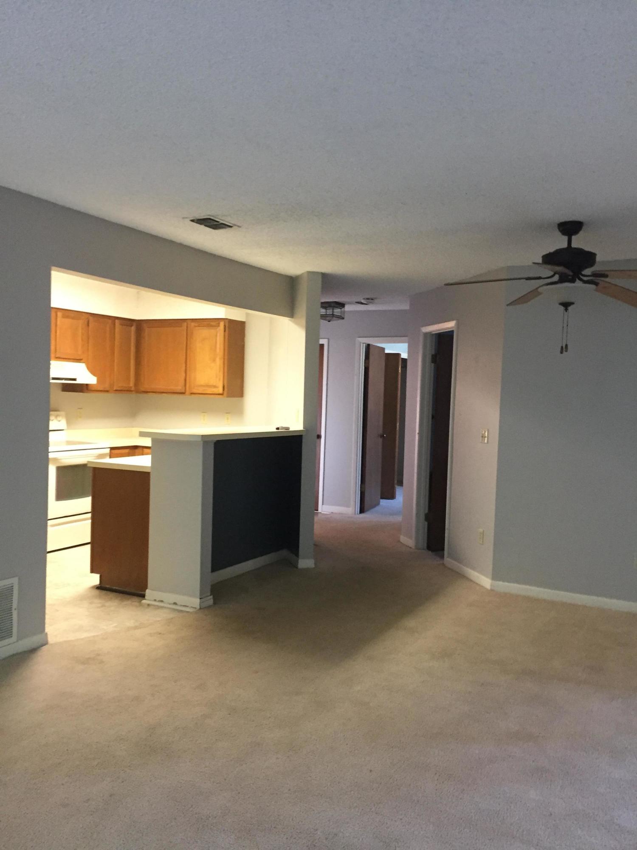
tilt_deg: +0.6
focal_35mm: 29
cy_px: 425
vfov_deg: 61.7
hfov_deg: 48.2
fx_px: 712
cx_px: 318
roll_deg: -1.8
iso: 200
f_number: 2.2
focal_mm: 4.15
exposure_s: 1/33
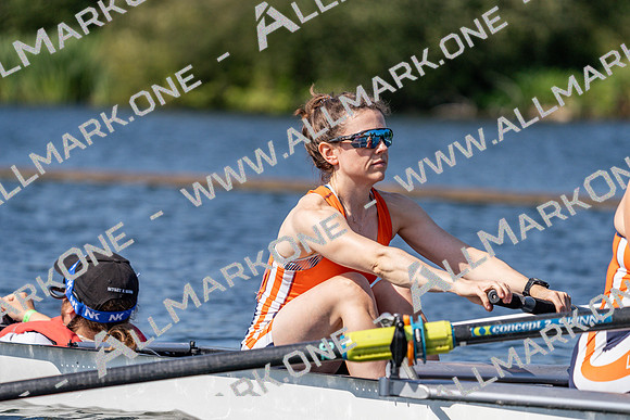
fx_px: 5303
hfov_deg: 6.8
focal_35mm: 303
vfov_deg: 4.5
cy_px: 210
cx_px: 315
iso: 250
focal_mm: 303
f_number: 6.3
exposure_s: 1/2000
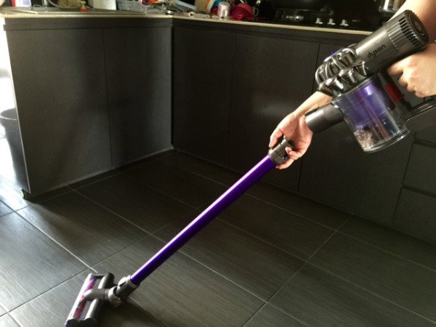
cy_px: 164
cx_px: 218
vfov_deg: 48.2
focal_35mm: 29
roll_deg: -3.5
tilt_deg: -21.8
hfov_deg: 61.7
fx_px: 365
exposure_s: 1/4
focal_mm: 4.15
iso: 100
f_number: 2.2
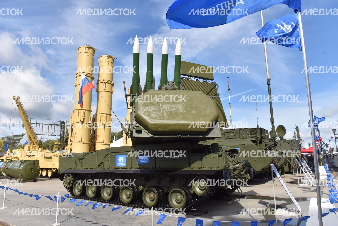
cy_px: 113
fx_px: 225
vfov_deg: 53.2
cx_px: 169
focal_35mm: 24
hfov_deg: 73.7
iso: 1000
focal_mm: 24
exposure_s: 1/4000
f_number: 7.1
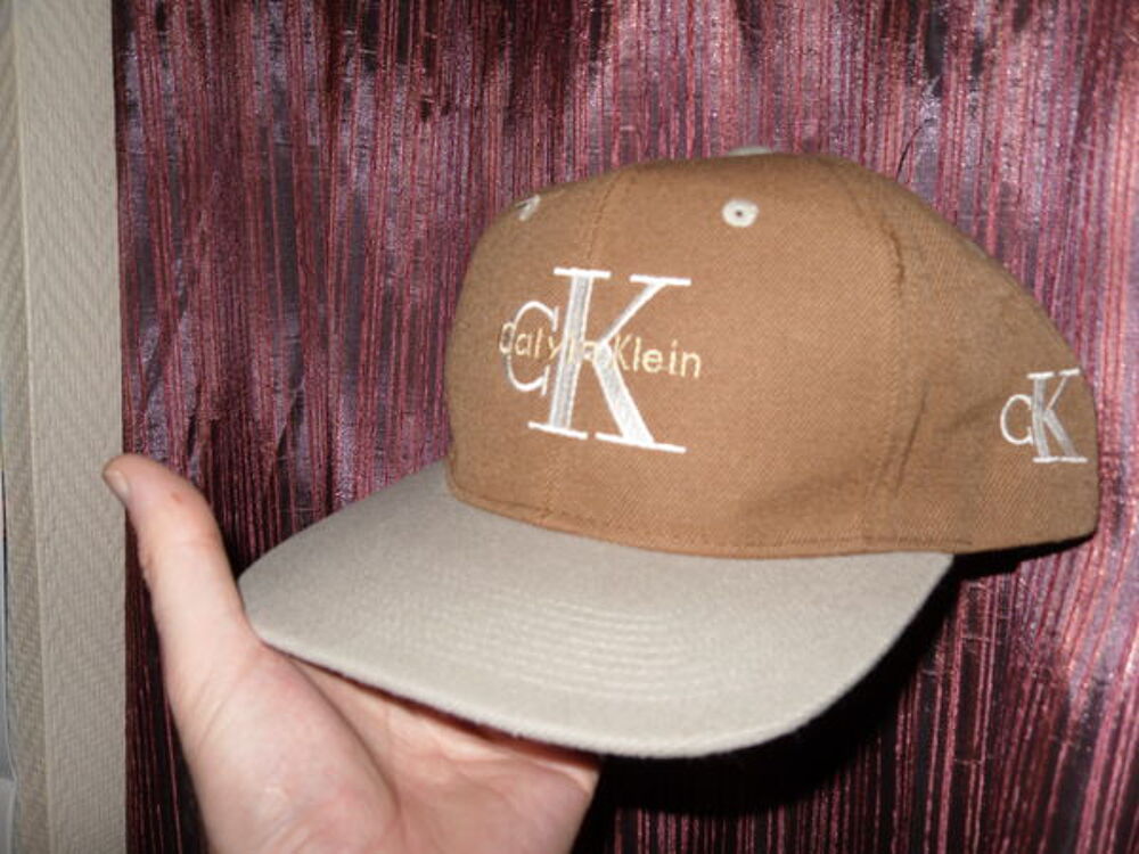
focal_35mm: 35
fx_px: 1152
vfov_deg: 40.7
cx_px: 570
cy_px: 427
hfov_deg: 52.6
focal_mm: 6.3
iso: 80
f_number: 3.5
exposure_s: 1/45
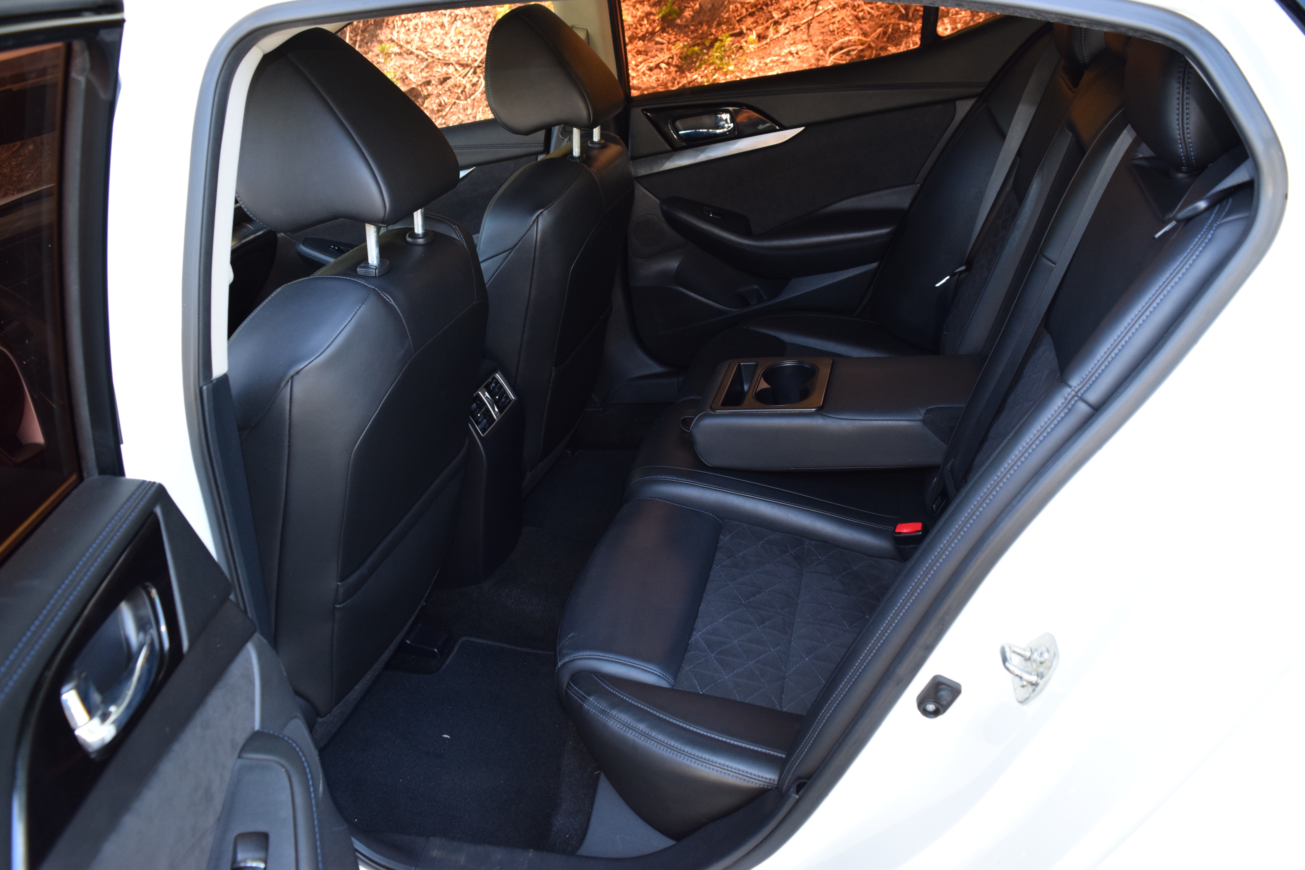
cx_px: 652
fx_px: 979
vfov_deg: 48.0
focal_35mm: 27
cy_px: 435
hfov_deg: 67.4
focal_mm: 18
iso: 800
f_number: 5.6
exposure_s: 1/125
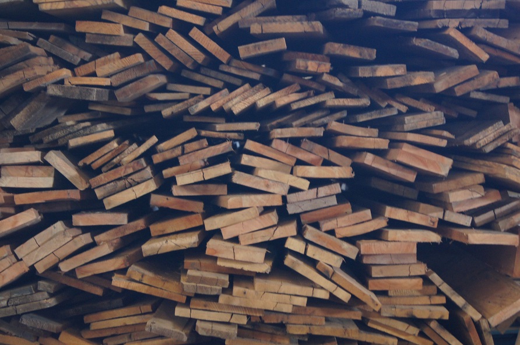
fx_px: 1082
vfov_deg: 18.1
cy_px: 172
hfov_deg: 27.0
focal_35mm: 75
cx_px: 260
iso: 1600
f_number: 5.6
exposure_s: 1/30
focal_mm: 50
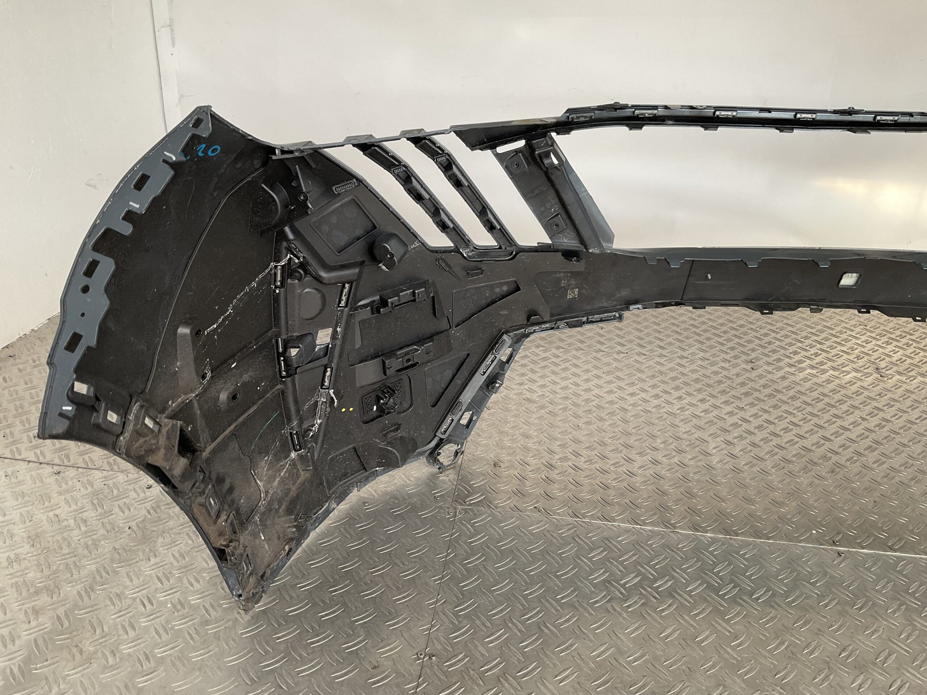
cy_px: 348
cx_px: 464
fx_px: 777
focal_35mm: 29
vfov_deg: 48.2
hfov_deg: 61.7
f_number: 1.8
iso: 32
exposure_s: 1/100
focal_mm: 3
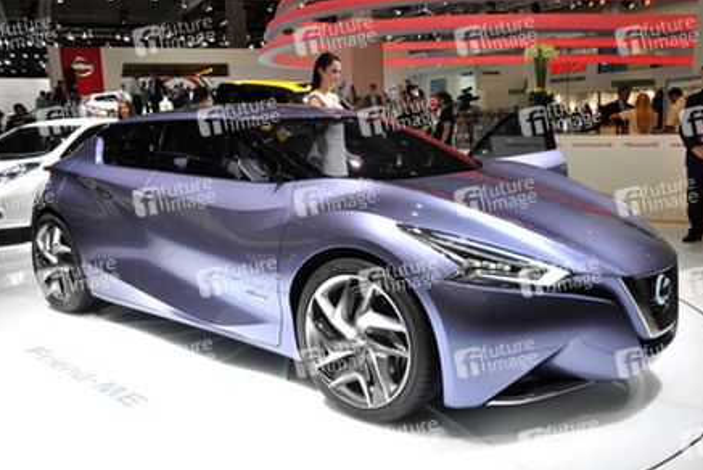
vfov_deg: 38.9
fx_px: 664
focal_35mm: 34
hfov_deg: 55.8
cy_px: 238
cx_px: 356
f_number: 6.3
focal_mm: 22
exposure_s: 1/125
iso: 320
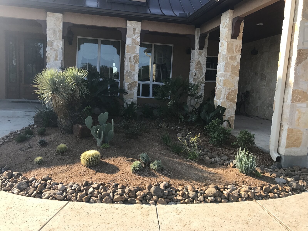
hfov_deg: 63.4
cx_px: 154
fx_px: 249
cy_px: 116
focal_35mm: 28
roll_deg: -3.8
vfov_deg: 49.7
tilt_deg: -8.5
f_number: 1.8
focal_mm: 3.99
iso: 20
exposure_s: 1/791
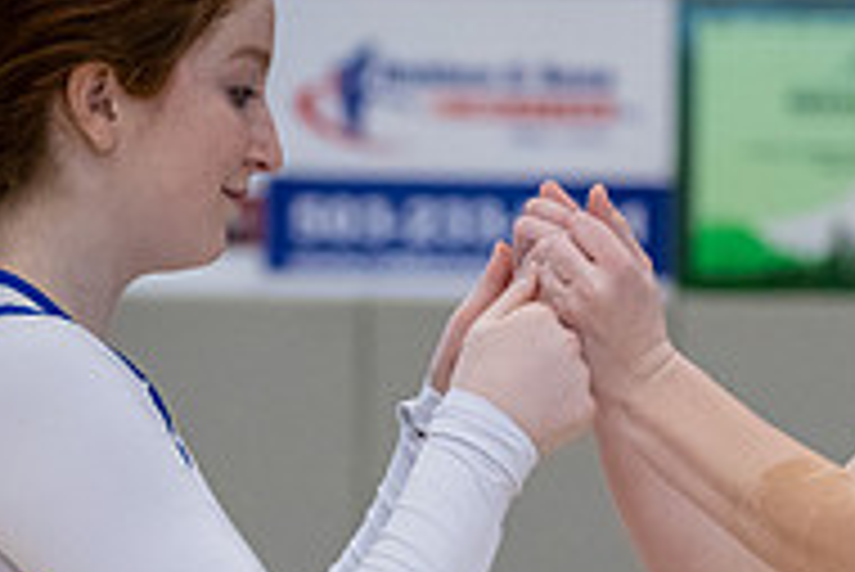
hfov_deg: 7.3
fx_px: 6679
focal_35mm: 281
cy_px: 650
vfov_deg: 4.9
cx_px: 403
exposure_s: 1/1000
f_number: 2.8
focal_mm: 70
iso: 2000
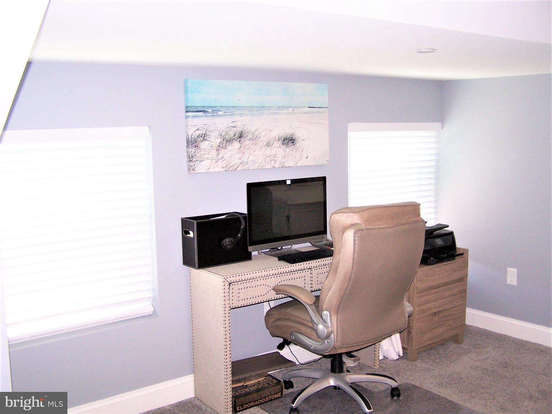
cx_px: 276
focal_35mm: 38
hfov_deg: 49.0
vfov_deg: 37.7
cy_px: 207
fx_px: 606
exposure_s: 1/60
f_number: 2.8
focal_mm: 6.3
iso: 140
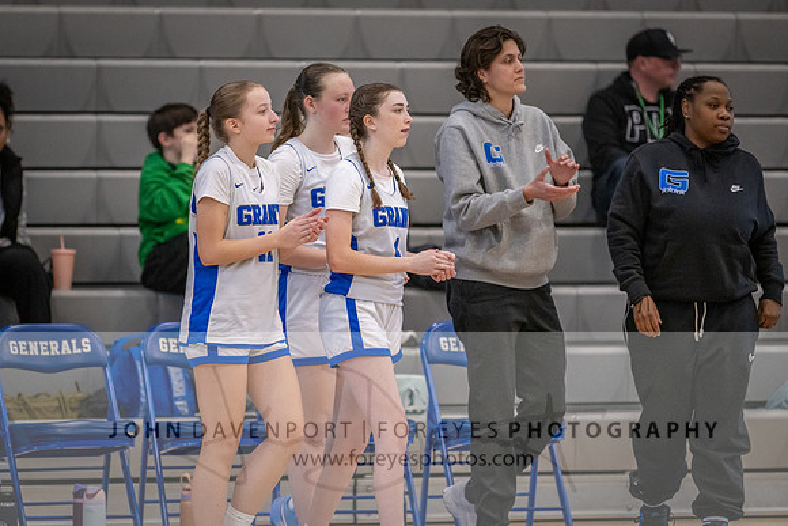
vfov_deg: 5.8
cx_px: 325
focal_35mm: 236
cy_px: 221
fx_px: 5172
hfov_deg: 8.7
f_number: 2.8
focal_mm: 200
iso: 3600
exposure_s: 1/1000
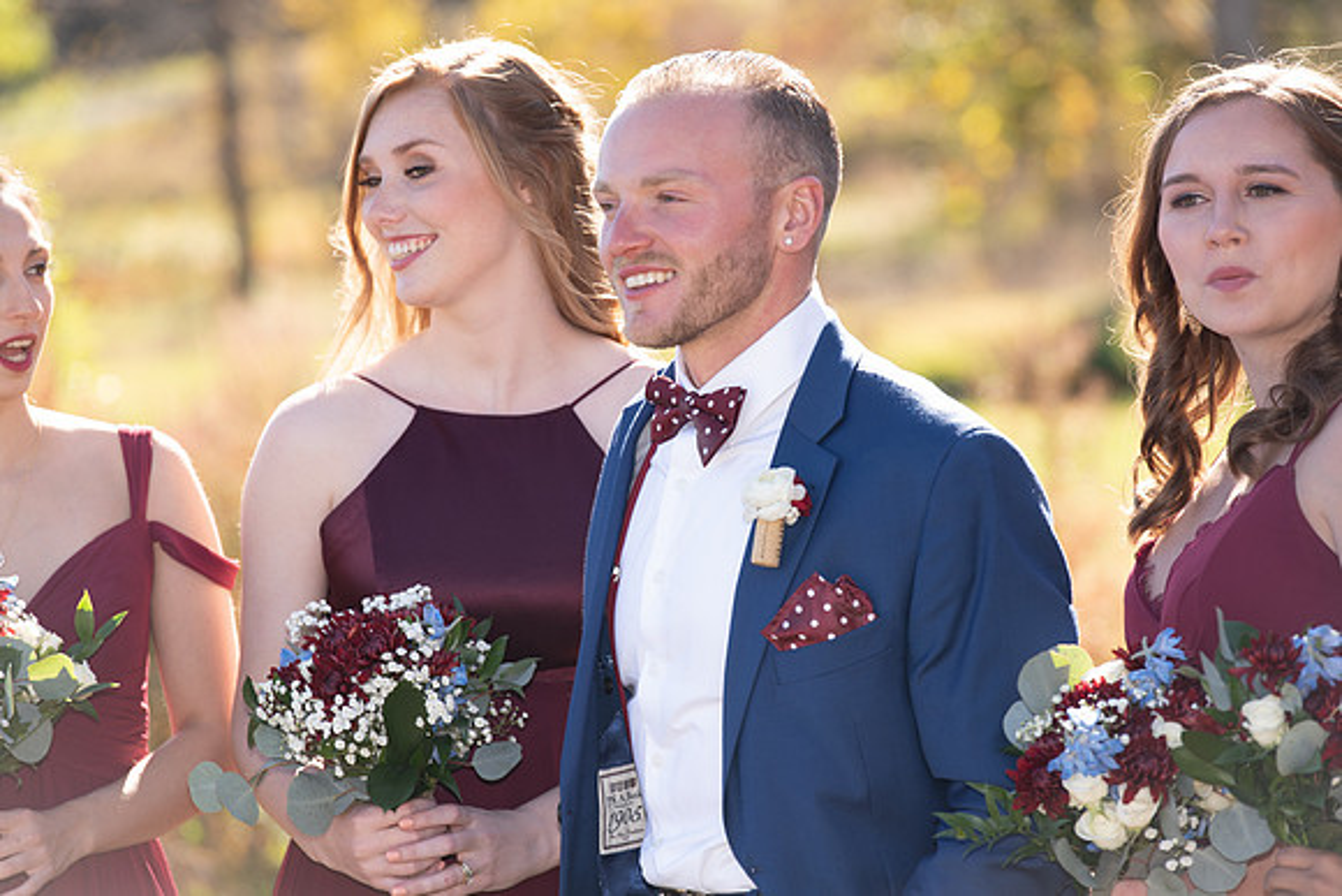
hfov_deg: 11.1
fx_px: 6898
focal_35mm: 185
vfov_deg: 7.4
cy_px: 448
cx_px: 671
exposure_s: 1/125
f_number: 5.6
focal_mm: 185
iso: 80
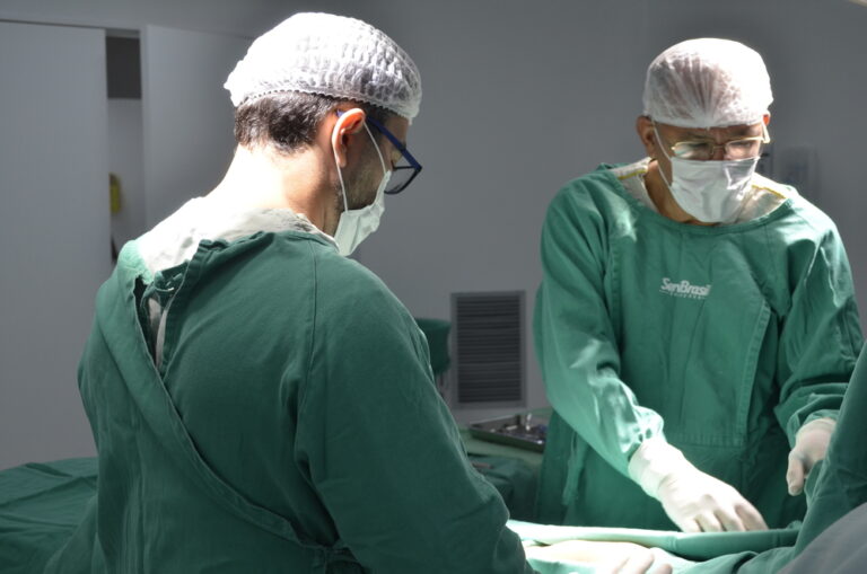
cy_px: 287
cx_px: 434
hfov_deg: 33.5
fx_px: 1442
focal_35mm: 60
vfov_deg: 22.5
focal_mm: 40
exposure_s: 1/80
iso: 400
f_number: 5.3
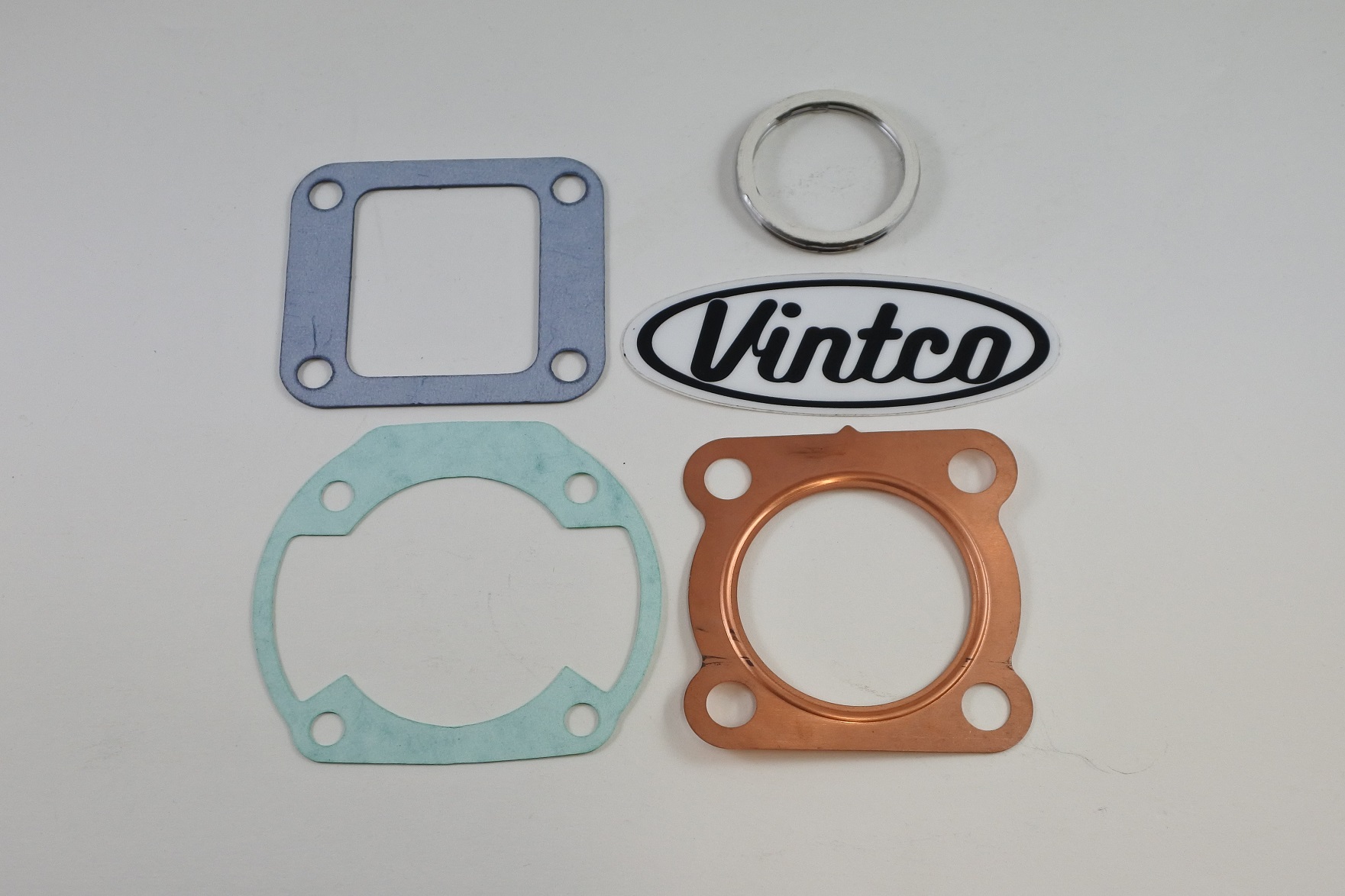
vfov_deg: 37.9
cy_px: 448
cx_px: 672
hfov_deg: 54.4
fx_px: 1308
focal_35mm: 35
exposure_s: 1/250
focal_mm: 13.1
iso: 400
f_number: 4
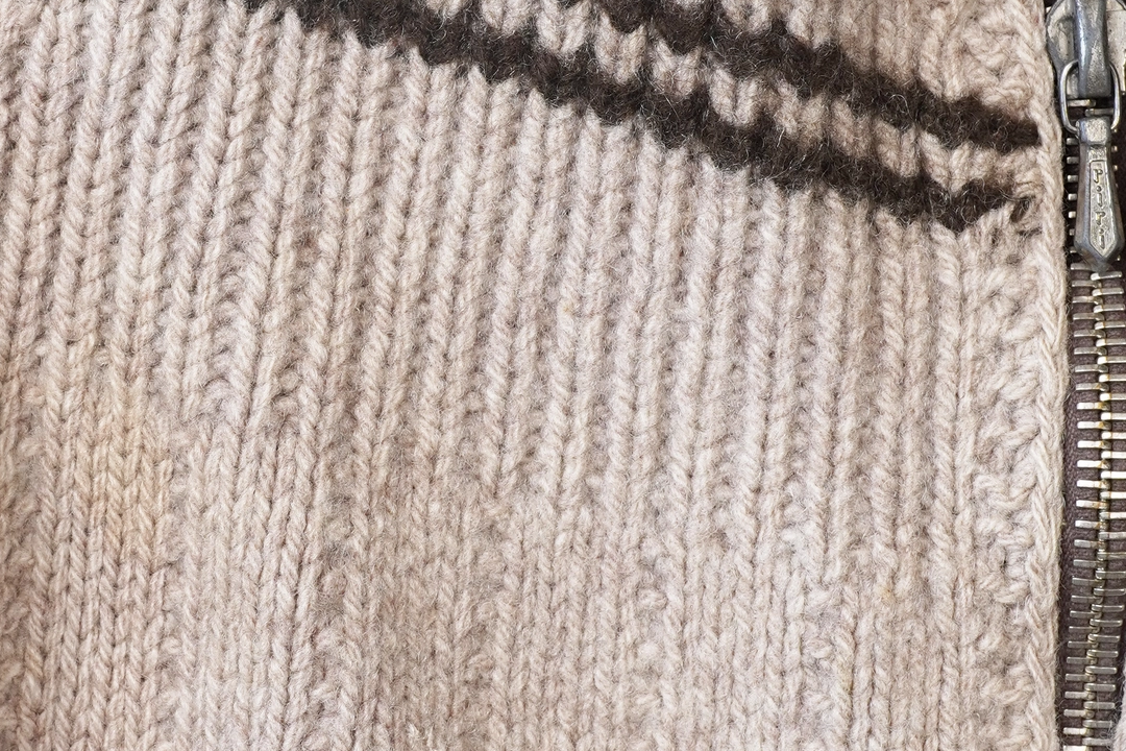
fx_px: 4003
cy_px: 313
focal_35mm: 128
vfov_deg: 10.7
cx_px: 288
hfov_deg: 15.9
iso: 320
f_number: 6.3
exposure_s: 1/60
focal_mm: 32
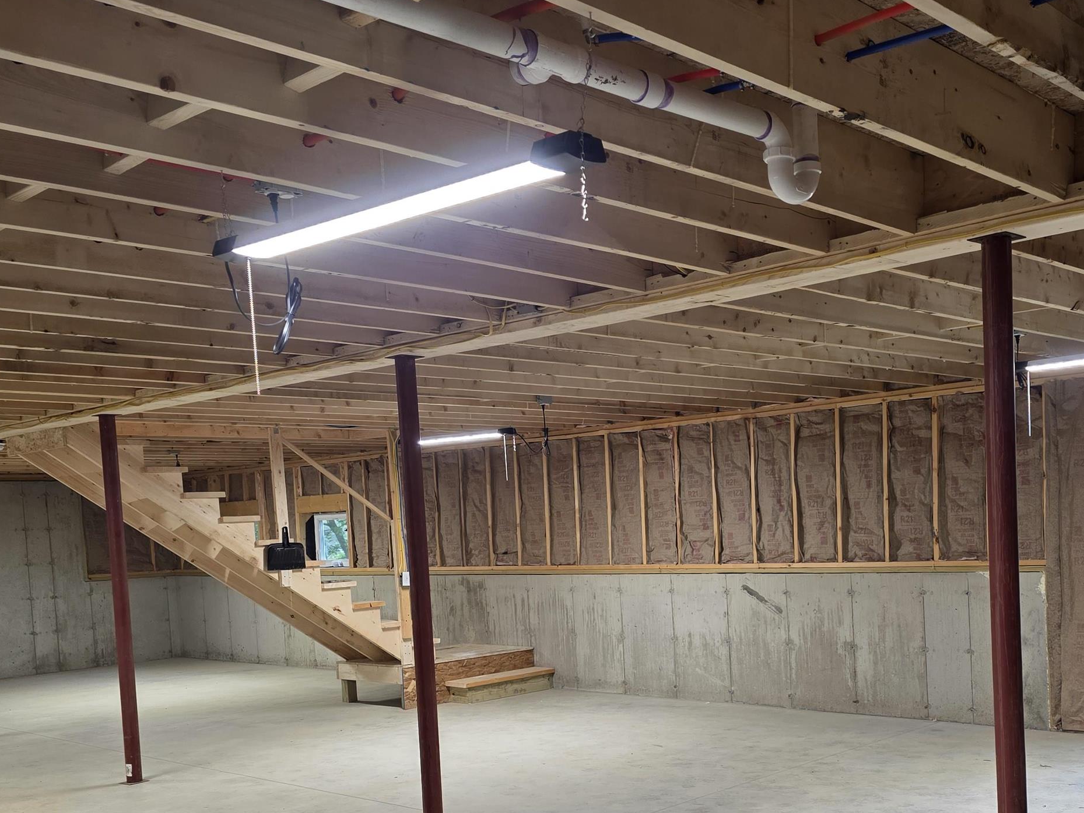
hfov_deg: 48.0
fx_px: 1190
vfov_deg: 36.9
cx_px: 742
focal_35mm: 38
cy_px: 601
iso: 125
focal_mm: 6.3
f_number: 1.7
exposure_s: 1/120
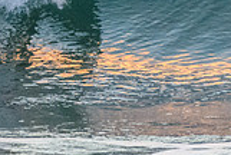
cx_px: 32
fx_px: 17325
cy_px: -38
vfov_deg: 0.5
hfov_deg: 0.8
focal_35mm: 2695
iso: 2200
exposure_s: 1/1250
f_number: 5.6
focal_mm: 500
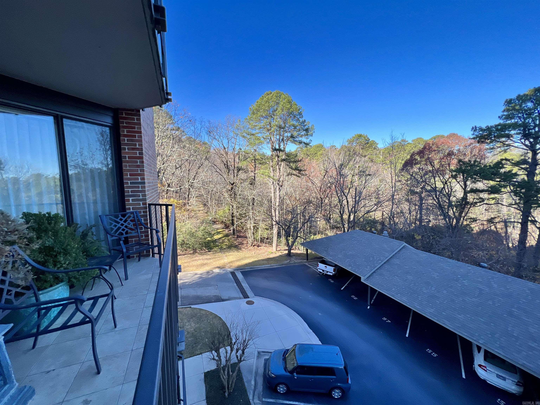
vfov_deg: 89.9
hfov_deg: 106.2
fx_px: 203
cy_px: 202
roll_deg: +1.8
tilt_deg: -5.6
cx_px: 270
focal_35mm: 13
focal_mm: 1.57
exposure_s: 1/380
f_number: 1.8
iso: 32
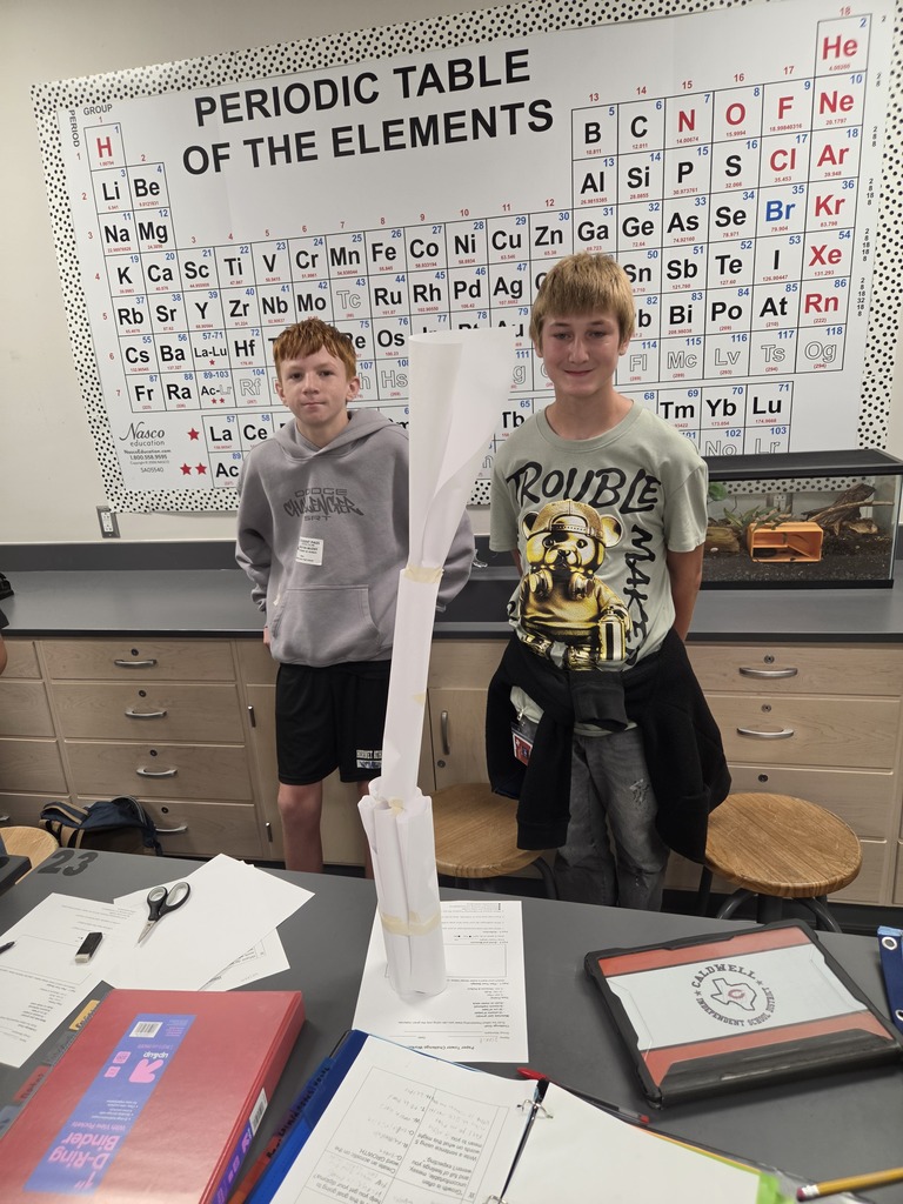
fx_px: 800
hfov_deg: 58.9
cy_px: 602
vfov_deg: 73.9
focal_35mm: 23
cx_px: 452
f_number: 1.8
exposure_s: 1/120
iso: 200
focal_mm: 5.4
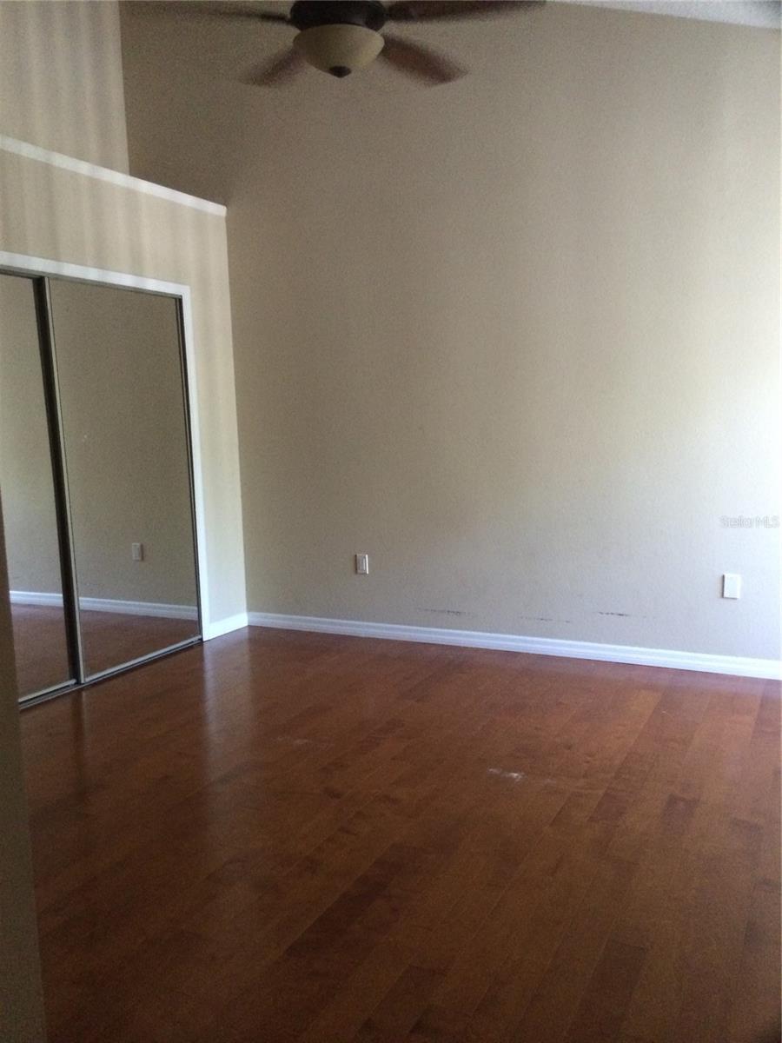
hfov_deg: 46.8
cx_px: 391
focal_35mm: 30
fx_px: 904
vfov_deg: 60.0
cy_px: 522
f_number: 2.2
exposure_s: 1/15
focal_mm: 4.12
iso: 400
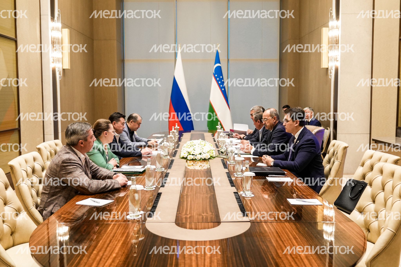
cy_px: 134
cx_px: 200
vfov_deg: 36.9
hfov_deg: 53.1
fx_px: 401
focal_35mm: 36
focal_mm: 24
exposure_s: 1/160
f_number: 2.8
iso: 1250
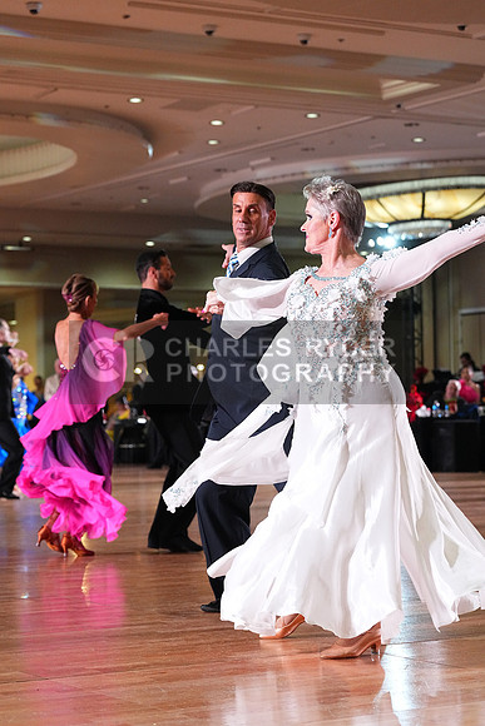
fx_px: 1717
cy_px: 363
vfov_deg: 23.9
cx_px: 242
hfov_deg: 16.1
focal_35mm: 85
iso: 6400
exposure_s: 1/400
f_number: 5
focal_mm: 85
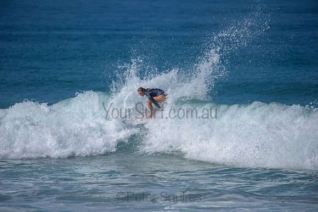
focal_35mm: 500
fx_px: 4417
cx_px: 159
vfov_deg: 2.8
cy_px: 106
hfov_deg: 4.1
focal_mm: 500
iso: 125
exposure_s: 1/2000
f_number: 5.6
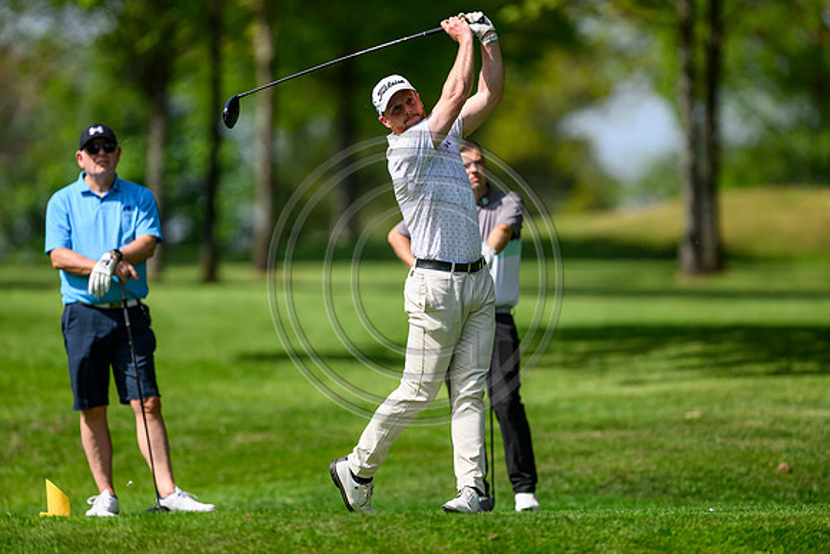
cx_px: 415
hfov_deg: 5.2
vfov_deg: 3.4
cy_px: 277
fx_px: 9224
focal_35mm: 400
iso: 500
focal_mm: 400
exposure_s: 1/6400
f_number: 3.5
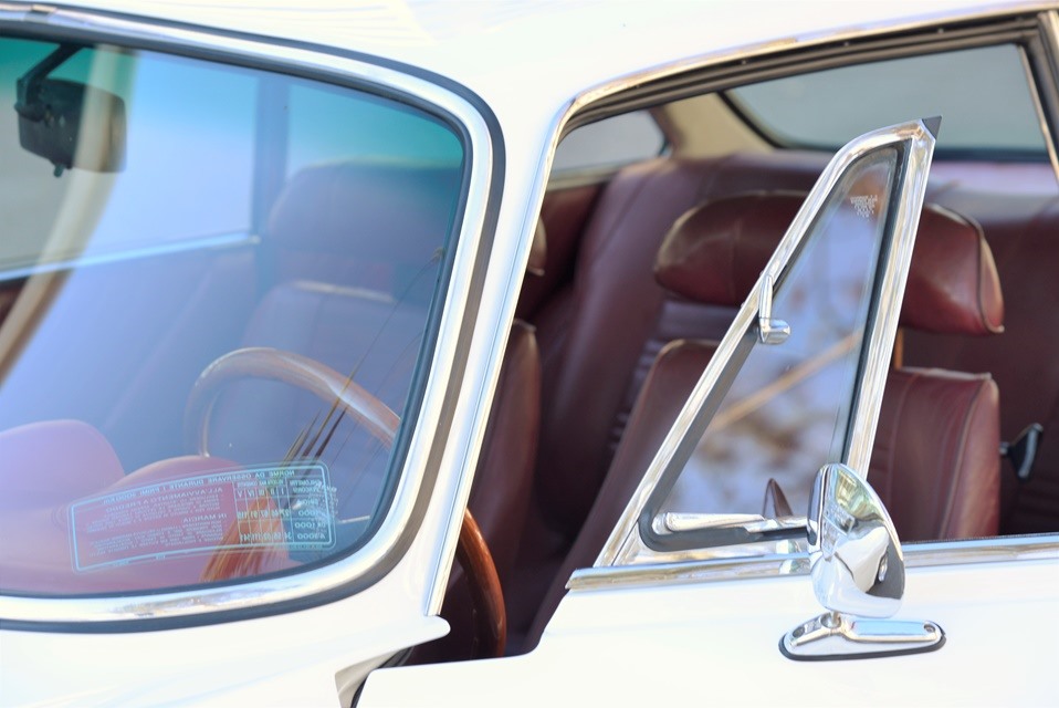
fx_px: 3532
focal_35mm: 120
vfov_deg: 11.4
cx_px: 530
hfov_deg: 17.1
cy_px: 354
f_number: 5.6
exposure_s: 1/100
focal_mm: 120
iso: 320
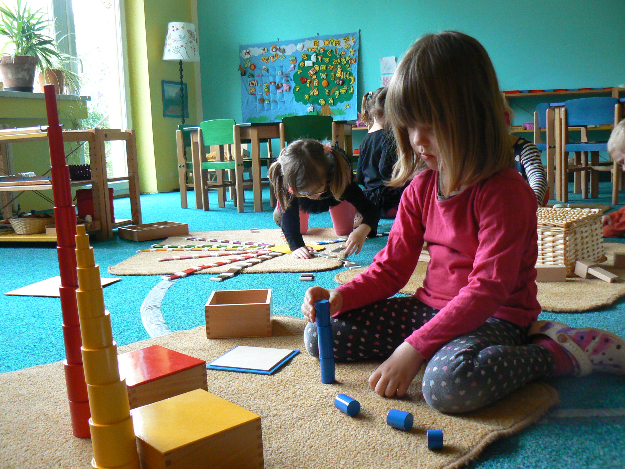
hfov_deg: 51.4
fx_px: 650
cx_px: 312
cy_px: 234
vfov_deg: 39.7
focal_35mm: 36
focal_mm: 6
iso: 200
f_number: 2.8
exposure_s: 1/30
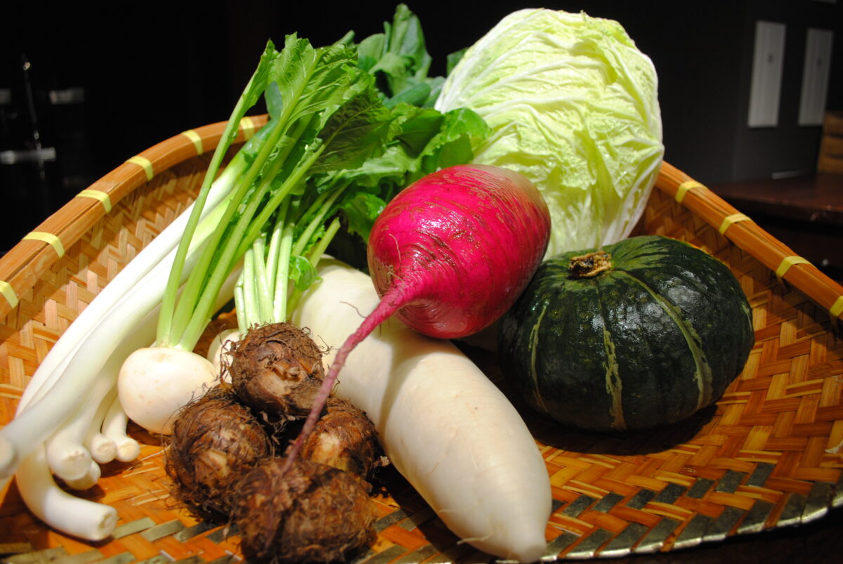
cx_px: 422
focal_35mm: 27
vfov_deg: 48.0
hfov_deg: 67.3
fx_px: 633
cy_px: 282
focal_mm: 18
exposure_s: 1/60
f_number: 4
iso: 200
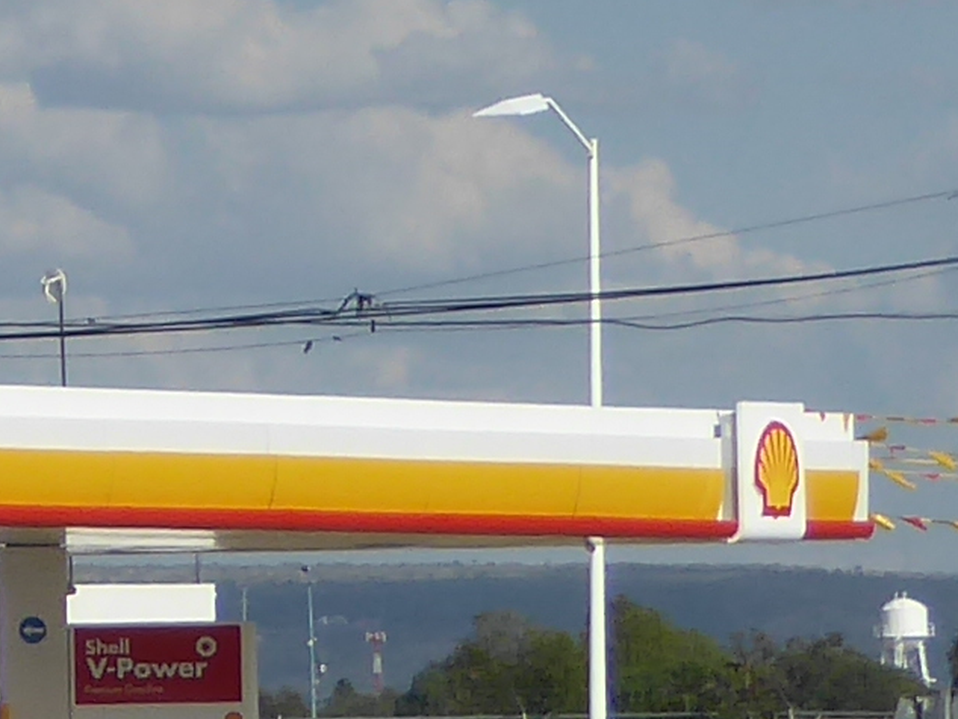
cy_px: 545
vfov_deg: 3.0
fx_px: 13812
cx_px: -1412
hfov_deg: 3.9
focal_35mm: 499
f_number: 4.6
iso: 80
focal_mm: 13.2
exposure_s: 1/800
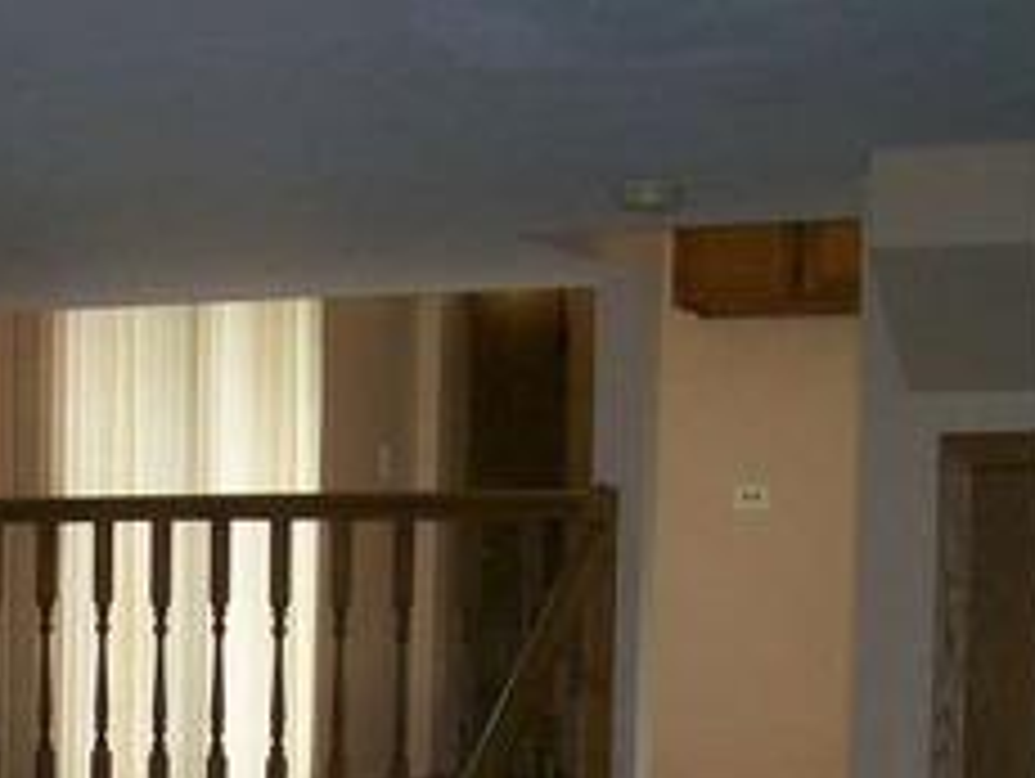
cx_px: -94
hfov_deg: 18.9
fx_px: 2993
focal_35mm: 100
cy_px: 1075
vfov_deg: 14.1
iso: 140
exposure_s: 1/64
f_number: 2.7
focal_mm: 6
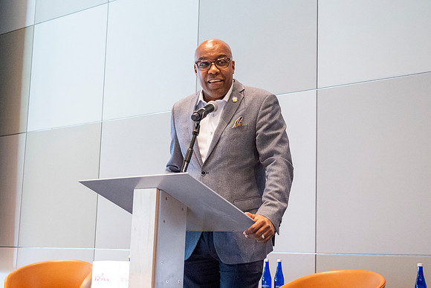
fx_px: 683
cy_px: 144
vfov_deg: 23.8
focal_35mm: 57
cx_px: 216
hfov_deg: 35.0
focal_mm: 38
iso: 3200
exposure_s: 1/100
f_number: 4.8
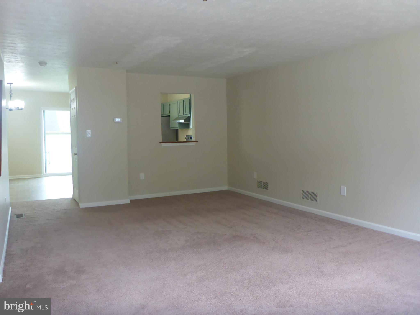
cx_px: 210
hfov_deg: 63.4
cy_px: 158
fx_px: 340
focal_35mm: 28
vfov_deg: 49.7
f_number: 3.3
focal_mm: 4.9
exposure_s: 1/50
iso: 400
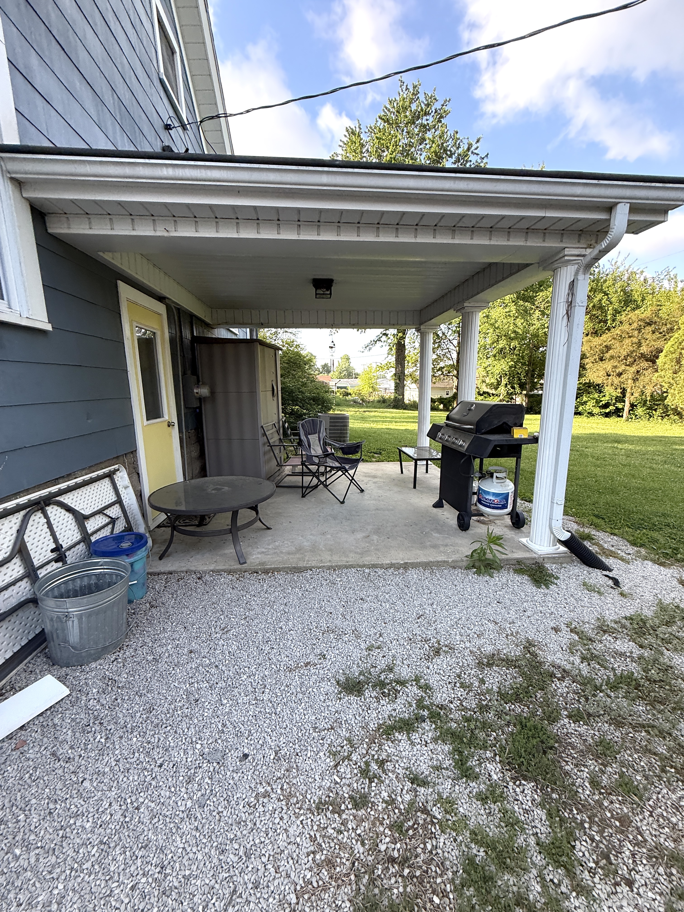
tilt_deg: -11.8
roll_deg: +1.7
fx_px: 369
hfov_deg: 85.7
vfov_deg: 102.1
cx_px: 342
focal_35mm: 14
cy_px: 456
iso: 64
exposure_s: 1/323
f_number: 2.2
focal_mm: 2.22
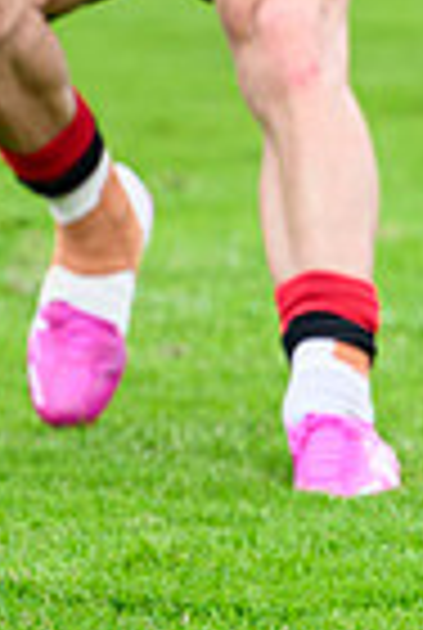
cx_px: 962
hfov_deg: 1.9
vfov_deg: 2.8
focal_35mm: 734
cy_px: 260
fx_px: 12872
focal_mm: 130
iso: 500
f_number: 2.8
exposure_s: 1/2000
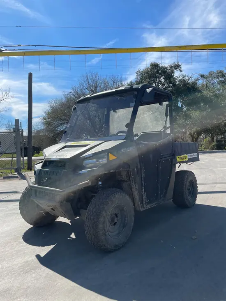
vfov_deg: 67.3
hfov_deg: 53.1
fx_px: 226
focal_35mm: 26
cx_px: 113
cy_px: 150
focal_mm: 4.2
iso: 32
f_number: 1.6
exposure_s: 1/4132
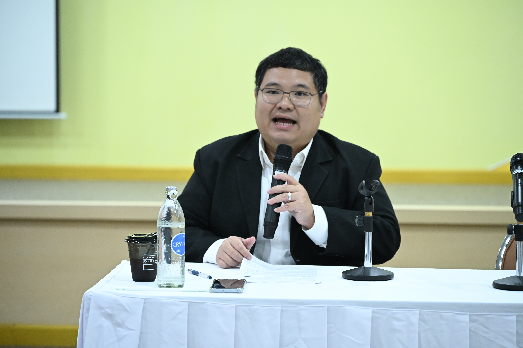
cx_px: 262
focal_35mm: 115
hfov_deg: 17.8
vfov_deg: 11.9
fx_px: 1671
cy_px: 174
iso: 6400
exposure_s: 1/250
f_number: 4
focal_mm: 115
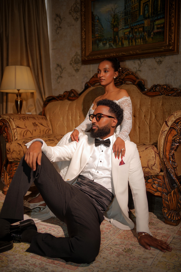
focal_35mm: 35
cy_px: 136
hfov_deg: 37.9
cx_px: 90
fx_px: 264
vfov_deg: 54.4
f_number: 2
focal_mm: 35
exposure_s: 1/125
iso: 80
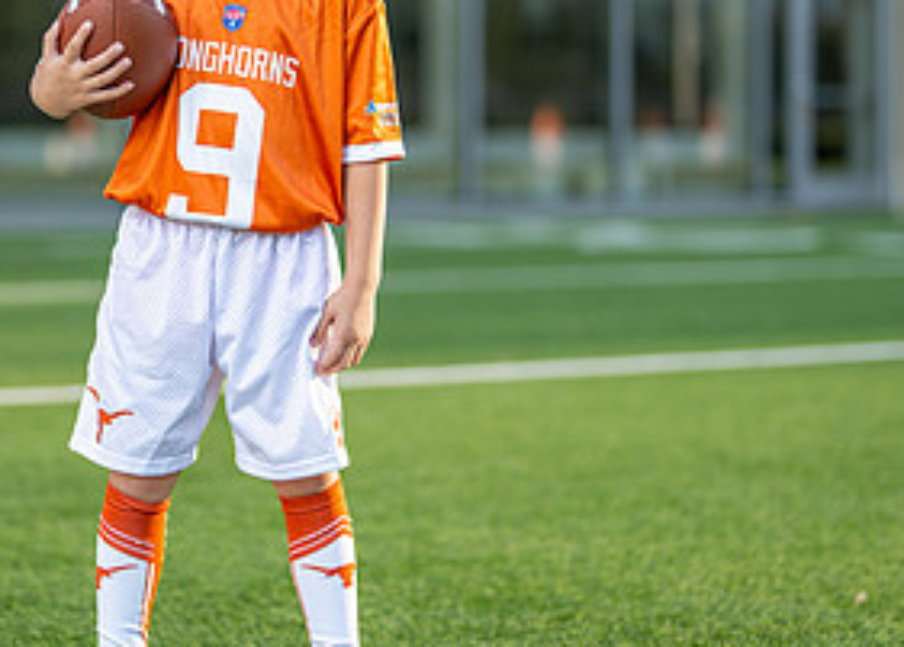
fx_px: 3108
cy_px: 188
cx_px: 261
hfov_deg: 16.5
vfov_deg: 11.9
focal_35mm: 121
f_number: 1.2
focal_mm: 50
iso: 100
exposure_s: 1/2000
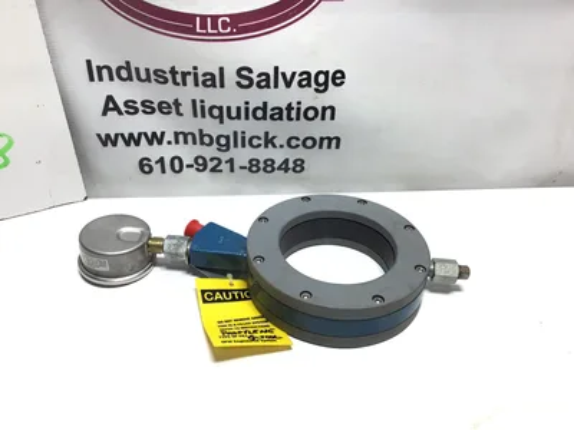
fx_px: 514
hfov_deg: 58.4
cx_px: 287
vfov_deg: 45.4
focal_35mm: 31
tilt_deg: -35.2
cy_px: 215
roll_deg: -1.9
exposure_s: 1/100
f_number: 2.4
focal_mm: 3.3
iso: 25
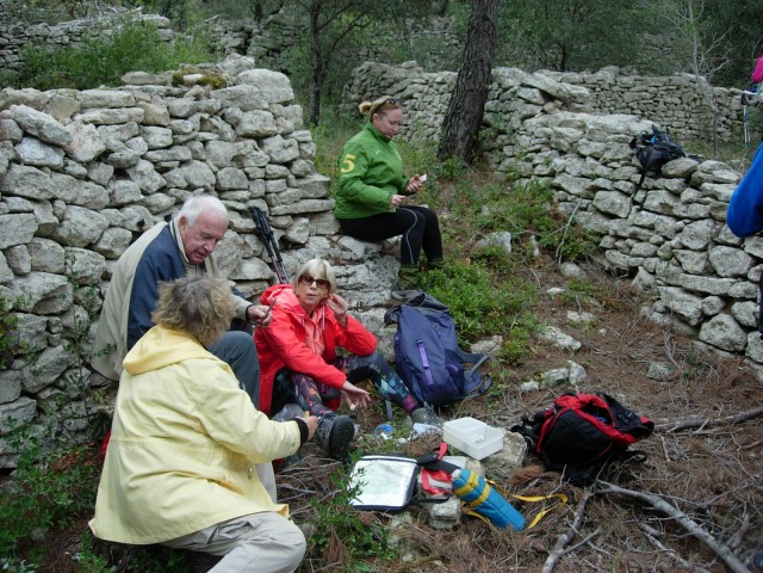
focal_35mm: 38
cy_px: 286
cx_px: 382
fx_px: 838
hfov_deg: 49.0
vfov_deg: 37.7
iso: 64
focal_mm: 7.8
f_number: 2.8
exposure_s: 1/144
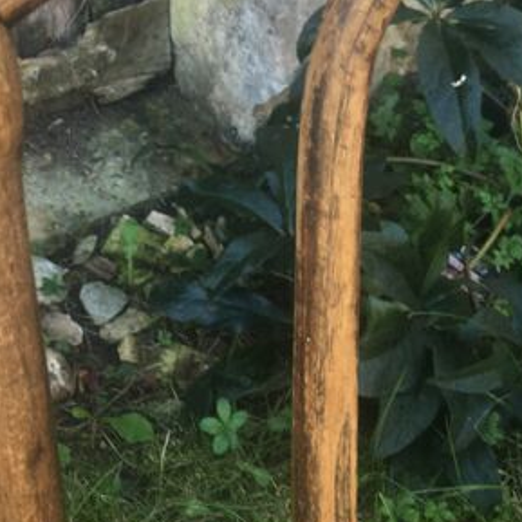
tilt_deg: -28.8
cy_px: 27
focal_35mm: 71
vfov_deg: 23.5
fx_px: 1211
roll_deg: +0.2
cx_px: 188
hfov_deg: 24.2
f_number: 2.2
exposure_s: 1/100
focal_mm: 4.15
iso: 40
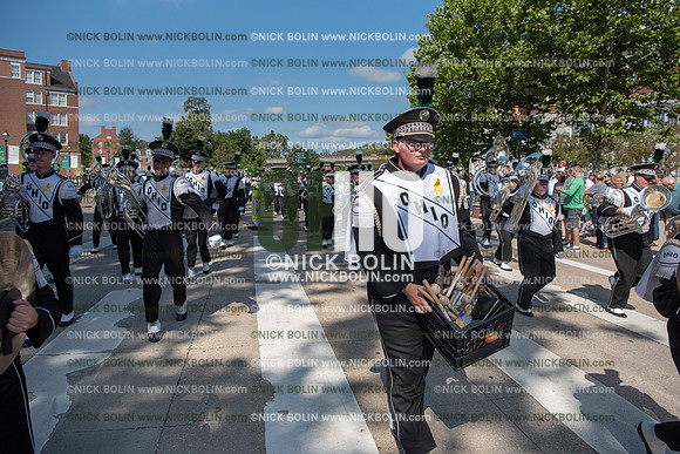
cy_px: 227
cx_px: 340
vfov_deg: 53.2
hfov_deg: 73.7
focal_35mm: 24
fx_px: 453
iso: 400
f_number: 5
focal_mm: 24
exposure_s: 1/4000
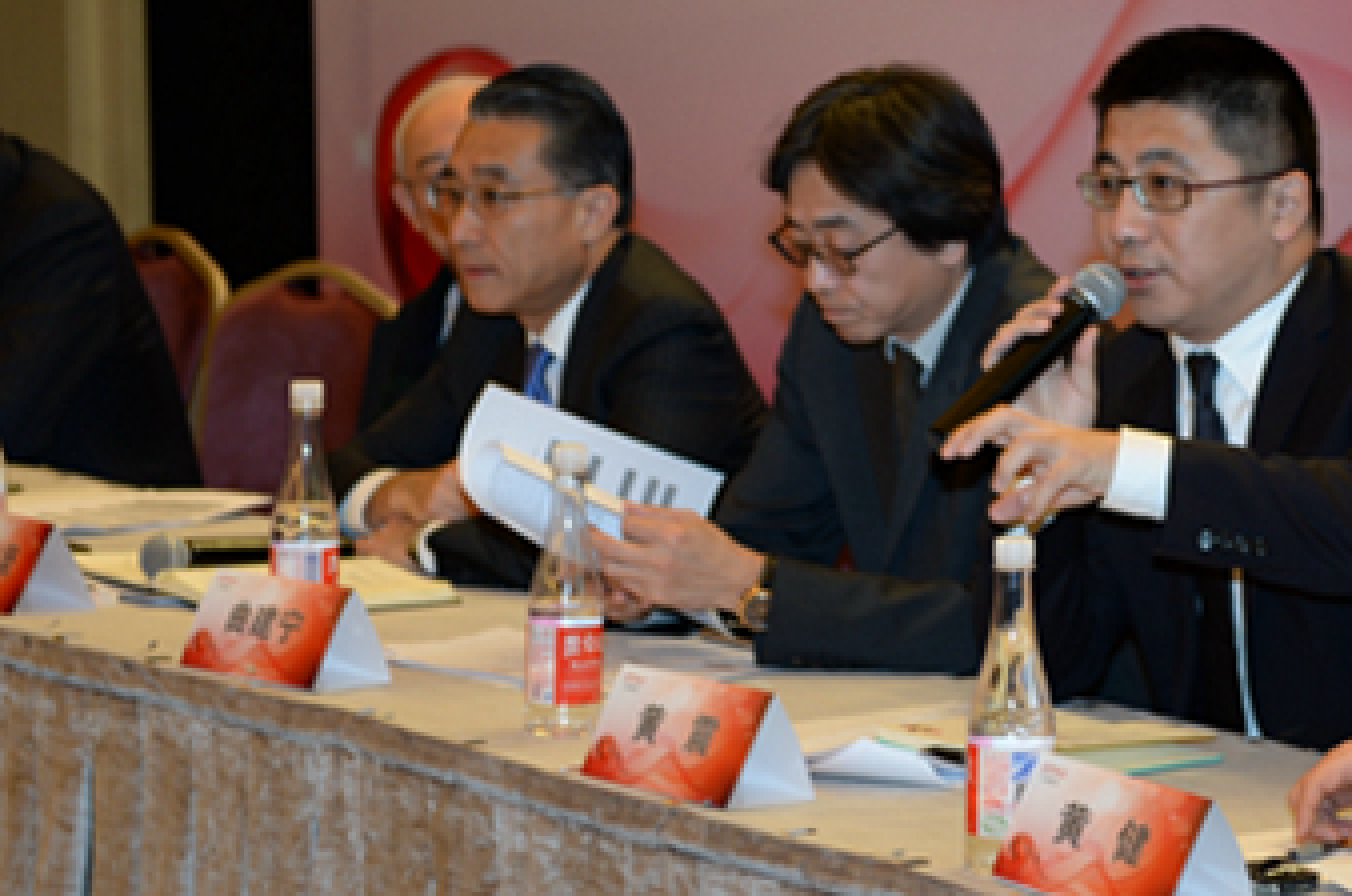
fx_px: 4910
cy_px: 128
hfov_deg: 15.6
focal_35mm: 131
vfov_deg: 10.4
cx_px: 984
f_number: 2.8
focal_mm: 70
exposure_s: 1/80
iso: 400
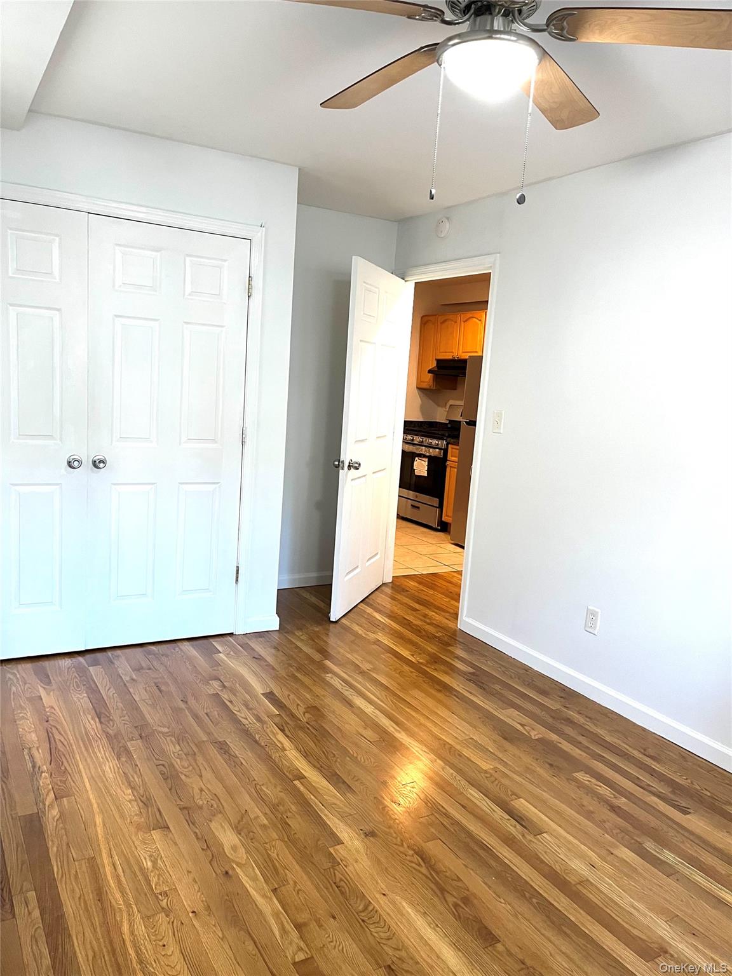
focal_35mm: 26
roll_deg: -3.4
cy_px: 488
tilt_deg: -9.2
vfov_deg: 67.3
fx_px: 733
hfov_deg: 53.1
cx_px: 366
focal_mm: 5.1
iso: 160
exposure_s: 1/60
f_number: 1.6
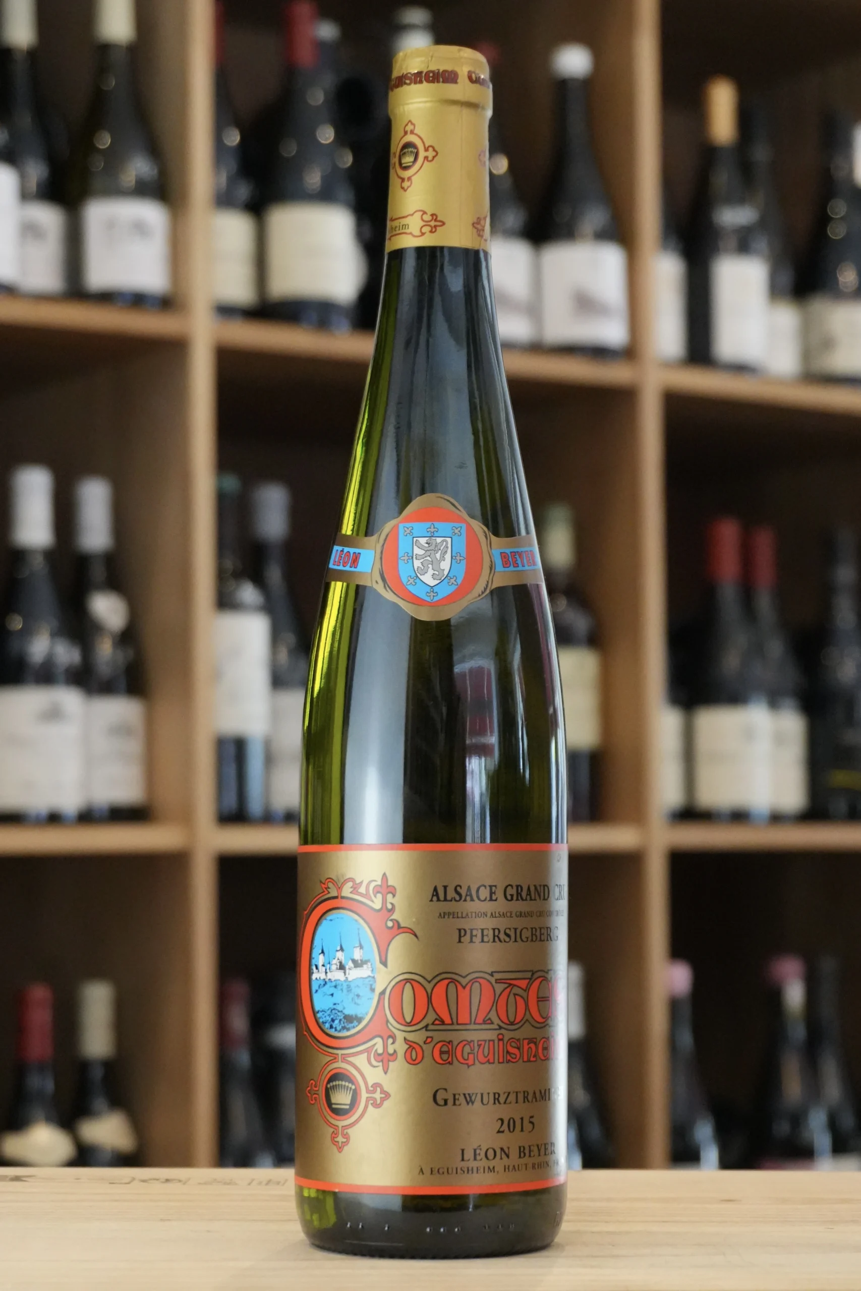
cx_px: 430
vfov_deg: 32.6
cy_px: 646
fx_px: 2206
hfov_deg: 22.1
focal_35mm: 62
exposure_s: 1/160
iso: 4000
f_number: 5.6
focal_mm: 41
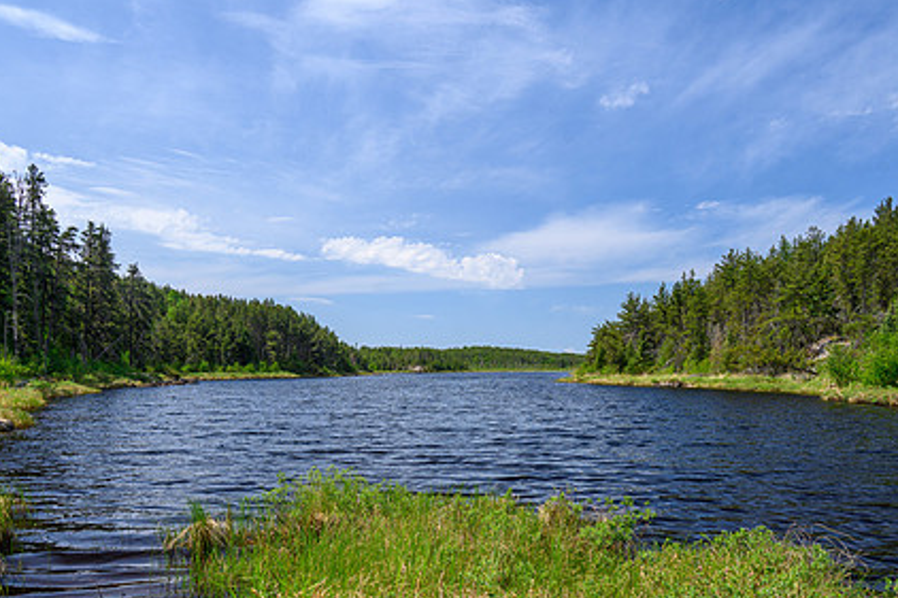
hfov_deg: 57.2
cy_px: 403
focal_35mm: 33
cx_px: 451
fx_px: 823
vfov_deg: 39.4
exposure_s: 1/100
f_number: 8
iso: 100
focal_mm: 24
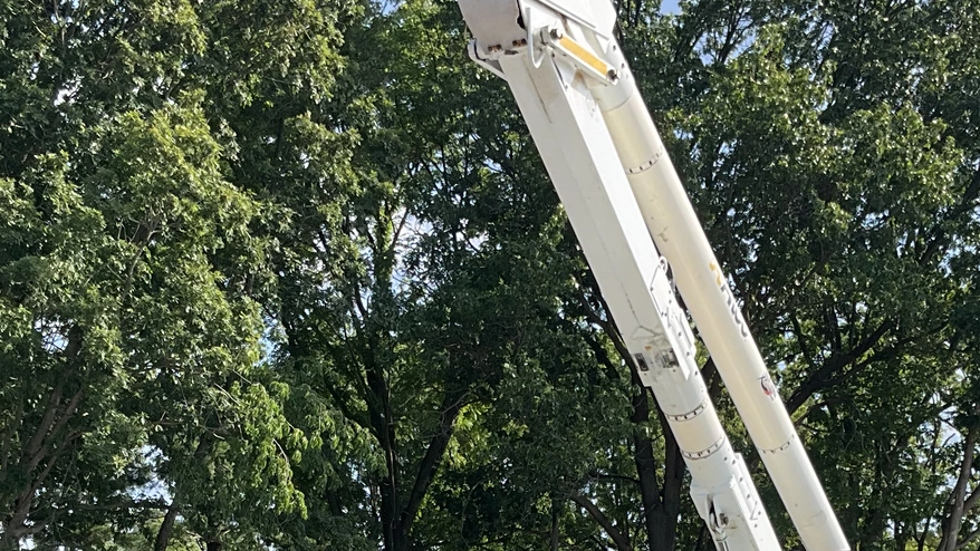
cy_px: 689
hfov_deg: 29.3
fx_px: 1871
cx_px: 517
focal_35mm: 72
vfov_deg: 16.0
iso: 25
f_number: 1.8
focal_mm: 3
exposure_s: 1/1098
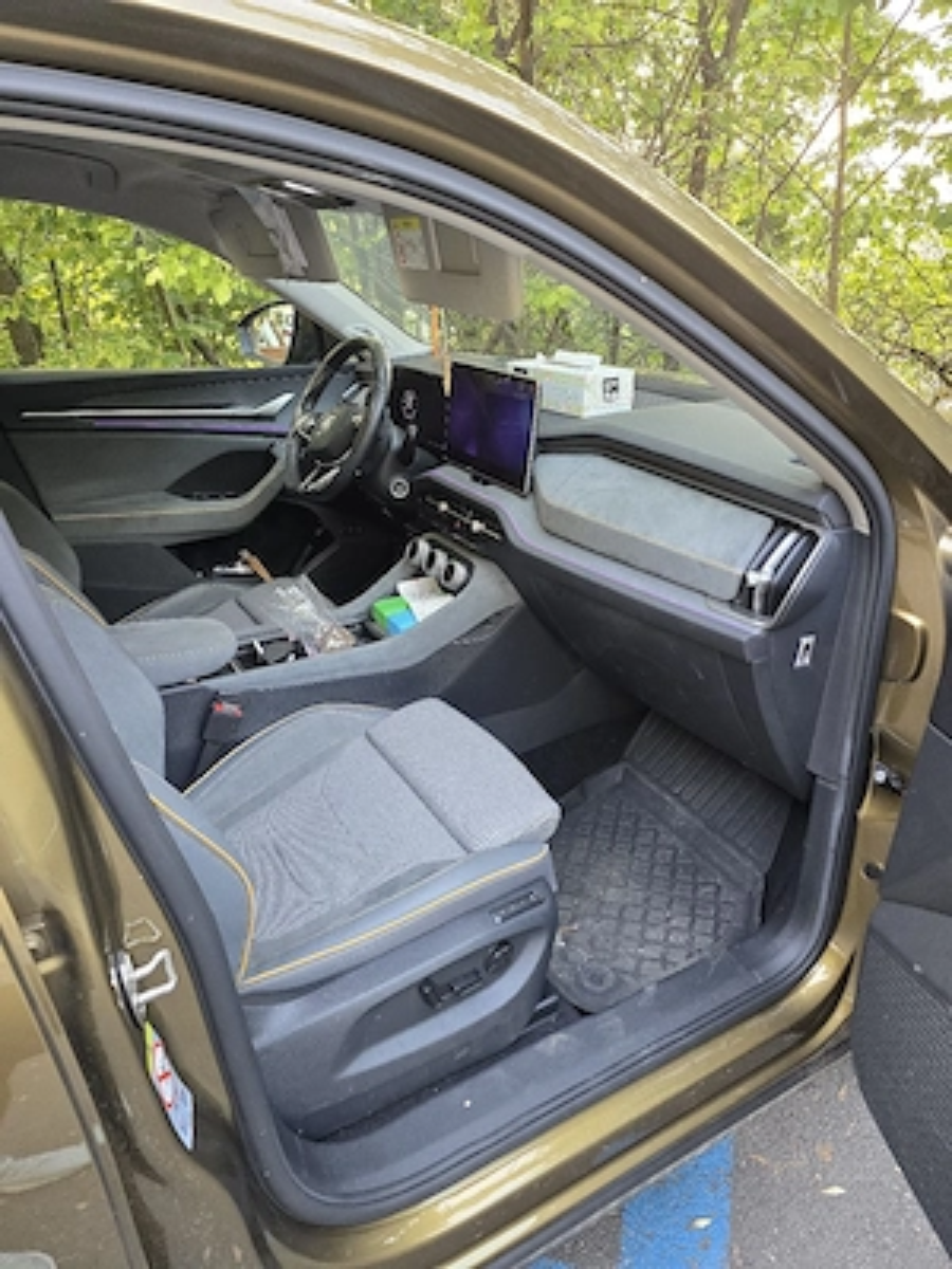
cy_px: 634
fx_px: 843
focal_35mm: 23
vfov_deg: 73.9
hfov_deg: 58.9
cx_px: 476
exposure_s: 1/101
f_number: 1.7
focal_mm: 6.3
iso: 200
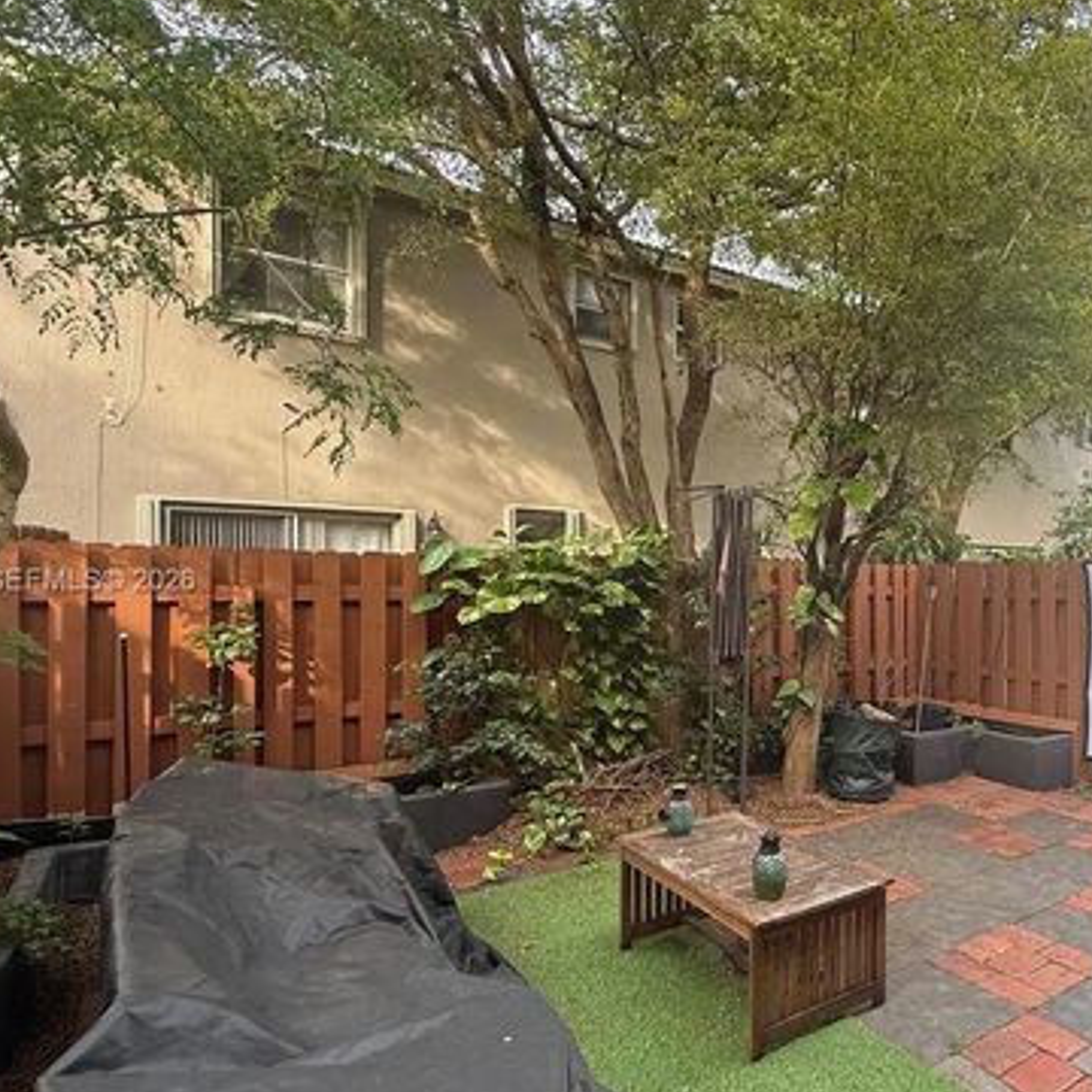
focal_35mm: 22
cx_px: 789
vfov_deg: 69.5
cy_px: 582
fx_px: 785
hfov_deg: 66.2
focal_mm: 2.22
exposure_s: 1/99
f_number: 2.2
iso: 80
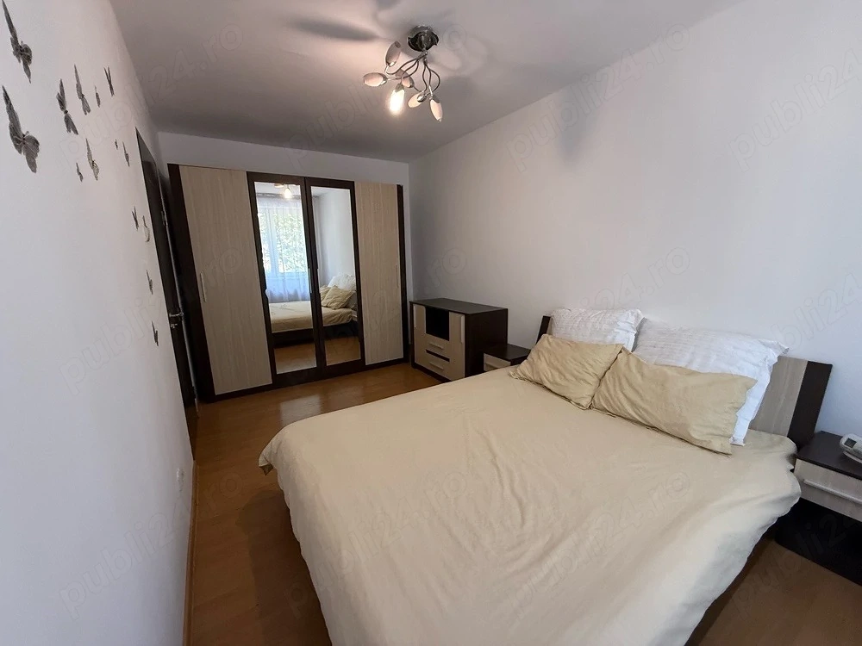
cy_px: 323
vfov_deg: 85.7
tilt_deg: -10.7
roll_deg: +1.5
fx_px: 349
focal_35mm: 14
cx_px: 431
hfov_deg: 102.1
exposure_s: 1/60
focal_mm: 2.22
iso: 400
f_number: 2.2
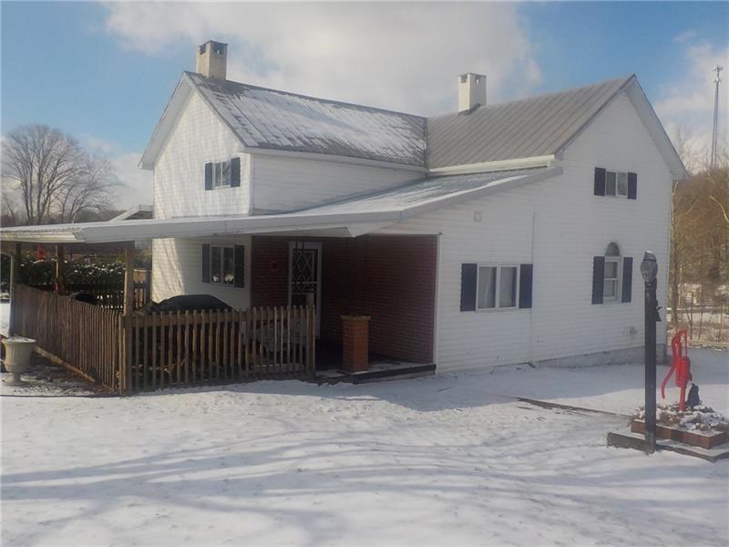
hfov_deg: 60.0
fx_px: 632
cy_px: 274
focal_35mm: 30
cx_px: 364
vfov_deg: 46.8
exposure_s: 1/500
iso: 125
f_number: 6.6
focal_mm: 4.1
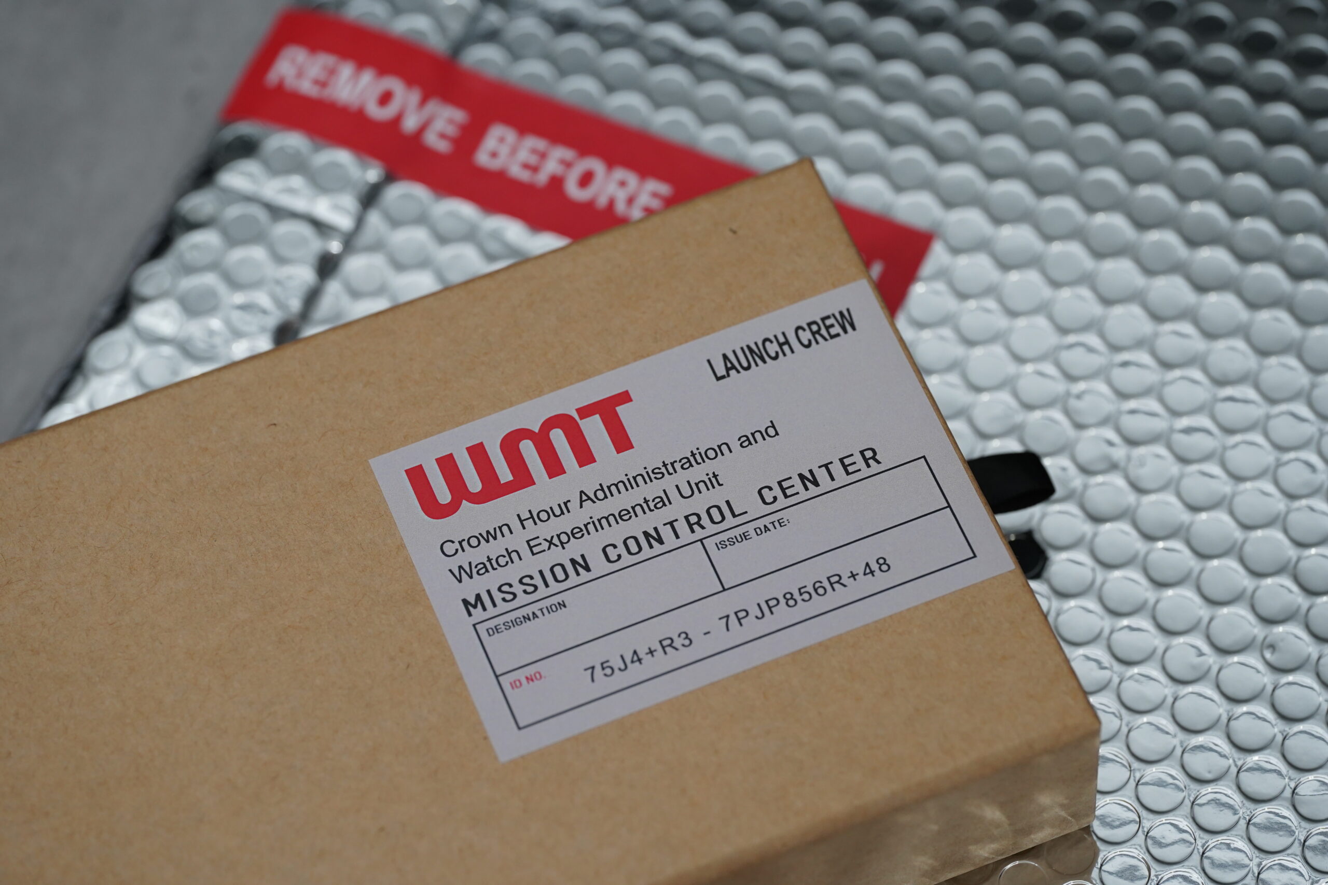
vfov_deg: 13.0
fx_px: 3873
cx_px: 664
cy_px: 442
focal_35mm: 105
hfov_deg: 19.5
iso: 1600
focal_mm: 105
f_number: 4.5
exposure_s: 1/125
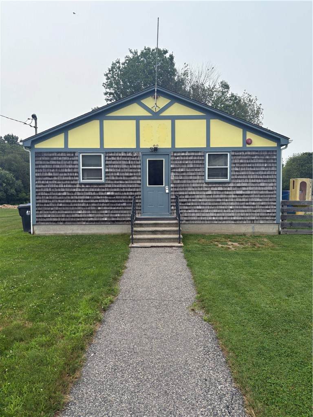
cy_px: 208
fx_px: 313
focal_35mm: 26
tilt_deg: -0.7
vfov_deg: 67.3
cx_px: 156
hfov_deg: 53.1
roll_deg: -0.1
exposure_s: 1/945
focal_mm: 5.96
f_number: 1.6
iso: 50
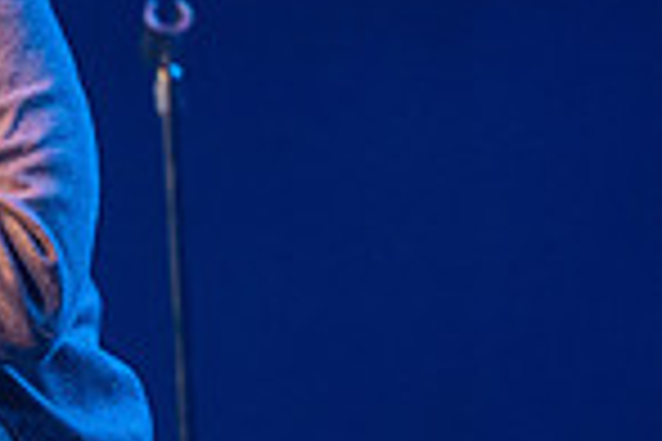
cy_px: 412
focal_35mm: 789
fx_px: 14508
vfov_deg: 1.7
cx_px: -311
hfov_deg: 2.6
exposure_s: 1/200
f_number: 2.8
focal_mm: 200
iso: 640
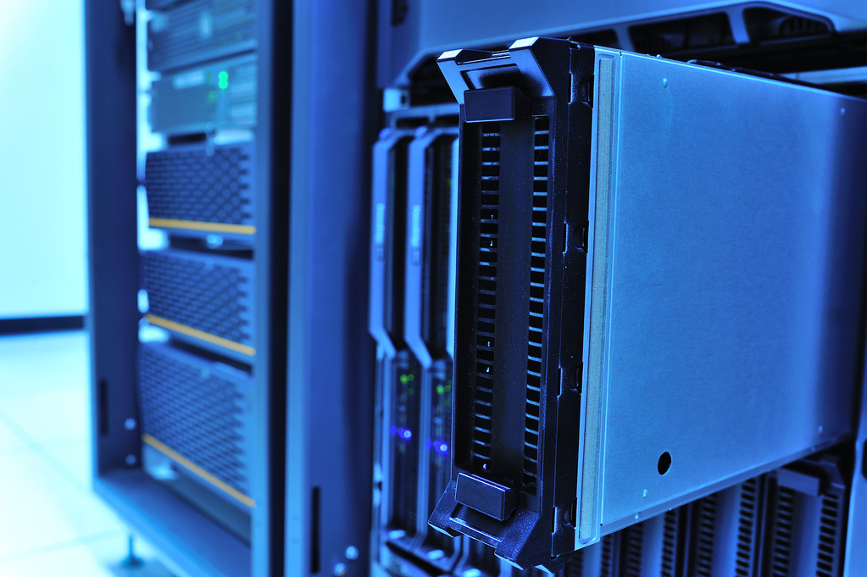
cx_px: 434
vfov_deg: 37.8
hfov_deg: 54.5
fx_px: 842
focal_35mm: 35
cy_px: 288
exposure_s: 1
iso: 200
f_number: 9
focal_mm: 35
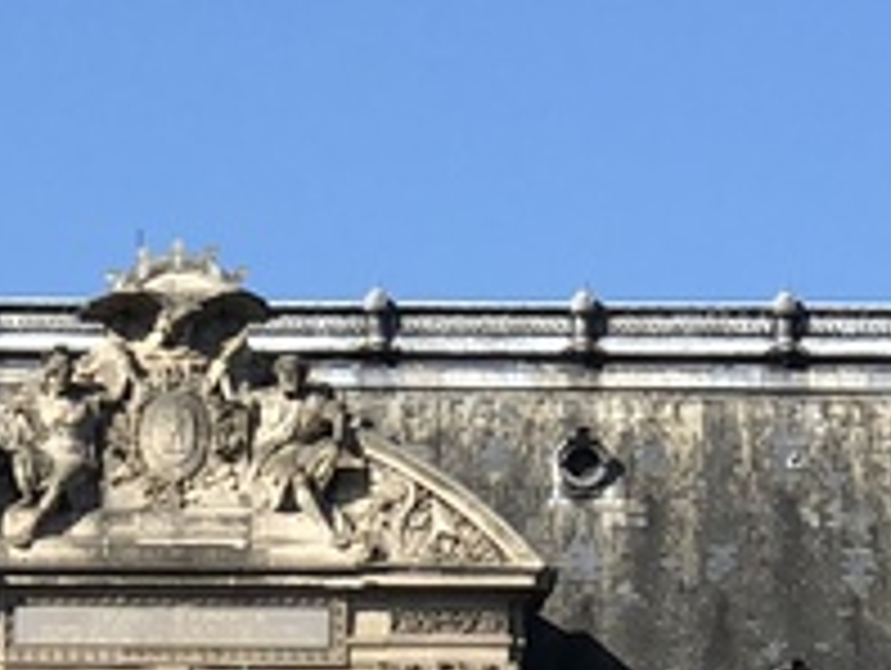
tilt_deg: +5.5
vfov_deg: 4.7
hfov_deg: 6.3
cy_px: 1304
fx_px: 8118
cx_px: 238
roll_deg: +0.4
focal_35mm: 315
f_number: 2.4
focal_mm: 6
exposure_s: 1/1171
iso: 16
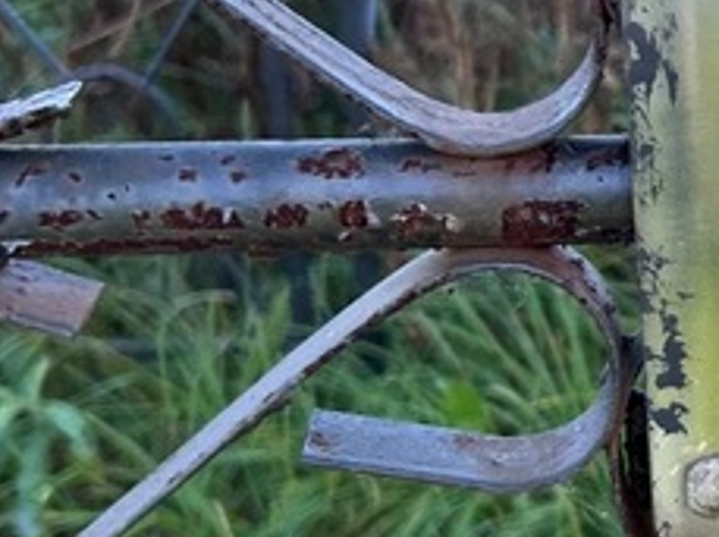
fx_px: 1887
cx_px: 882
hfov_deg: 20.1
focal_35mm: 91
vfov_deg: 16.2
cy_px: 270
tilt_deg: -20.8
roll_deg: +0.4
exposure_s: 1/399
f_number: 1.5
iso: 50
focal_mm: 5.7
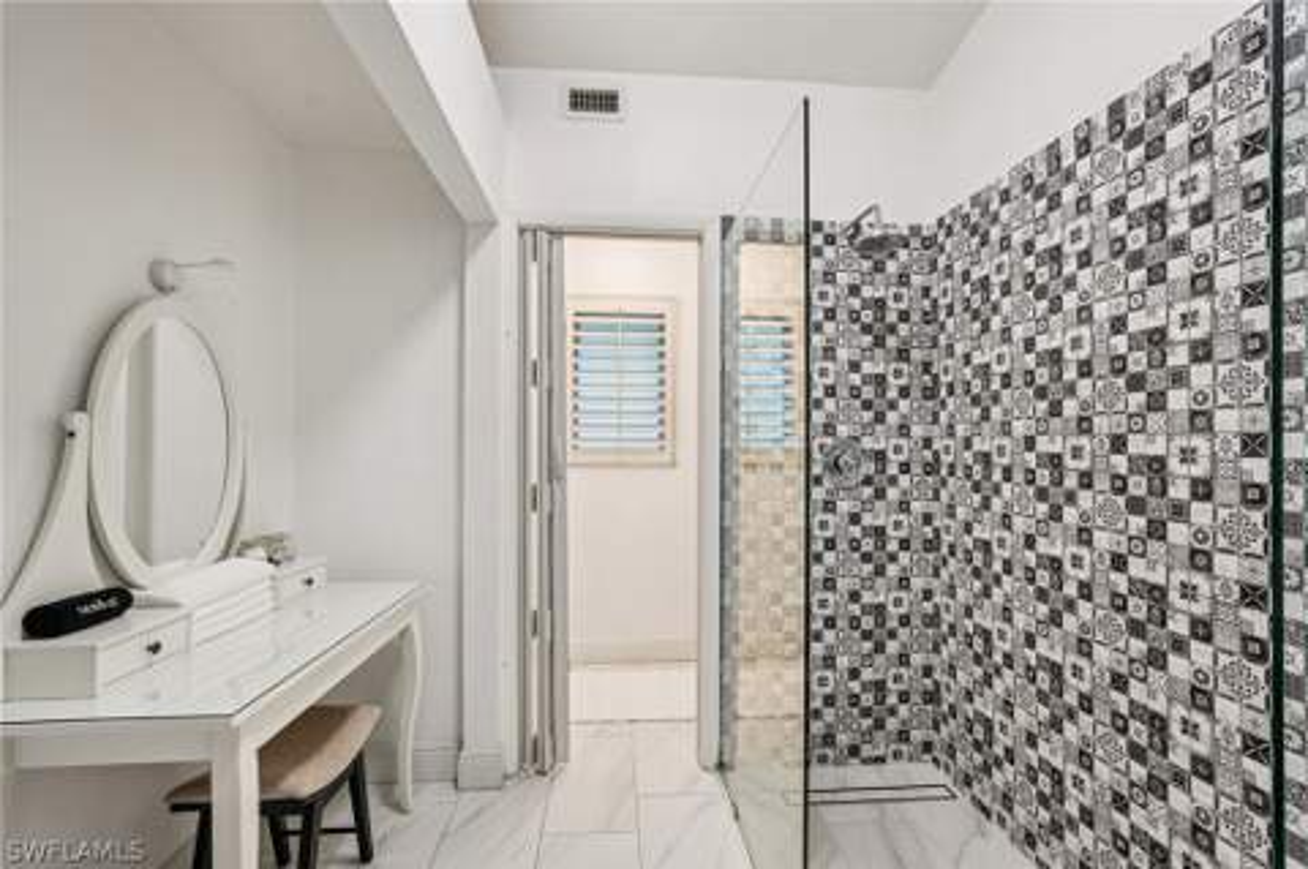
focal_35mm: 16
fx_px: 581
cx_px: 654
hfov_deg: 96.8
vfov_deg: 73.6
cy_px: 434
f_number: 8
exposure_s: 1/20
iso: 400
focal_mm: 16
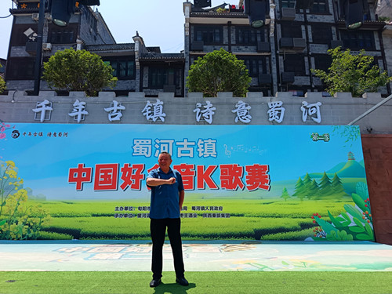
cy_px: 147
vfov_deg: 56.8
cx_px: 196
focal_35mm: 24
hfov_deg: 71.6
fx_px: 272
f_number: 1.75
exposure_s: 1/472
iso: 100
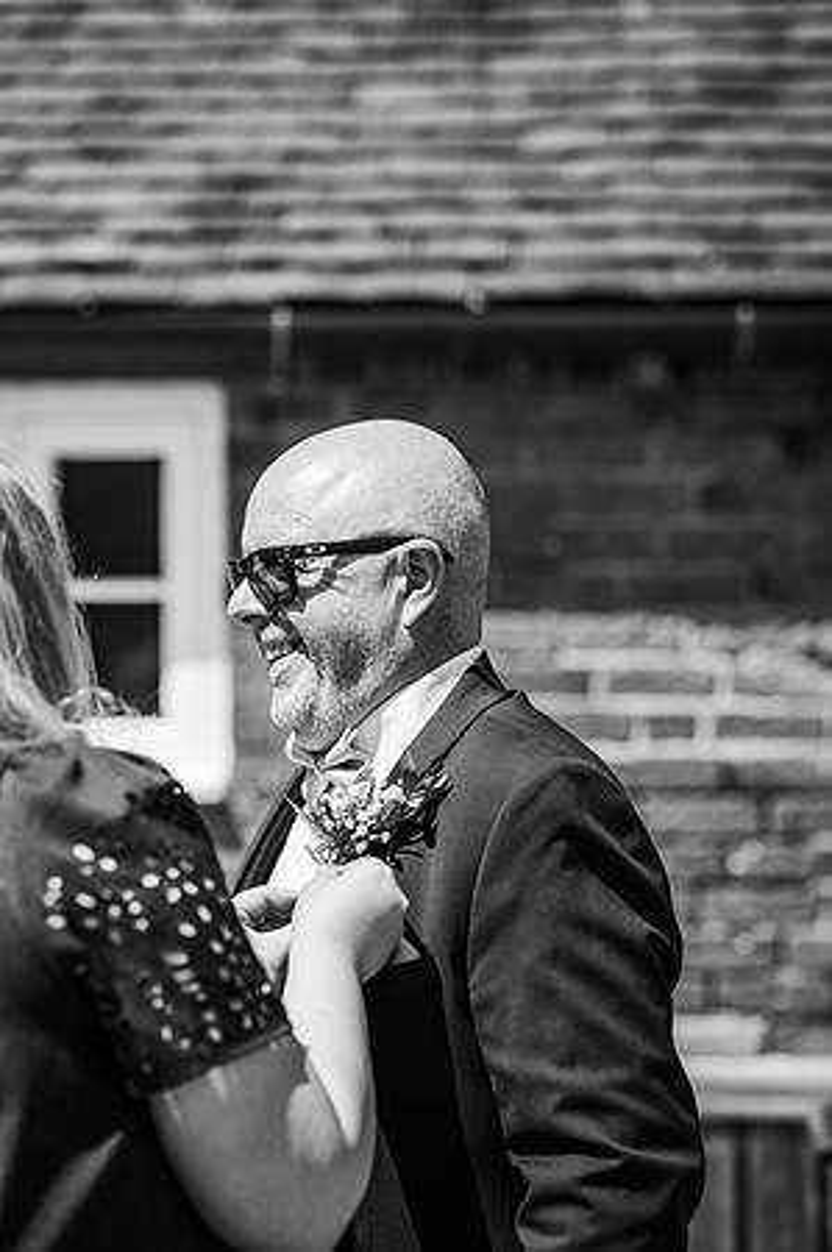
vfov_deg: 23.9
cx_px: 416
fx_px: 2953
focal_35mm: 85
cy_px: 626
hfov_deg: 16.0
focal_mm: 85
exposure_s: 1/2500
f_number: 2.8
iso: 100
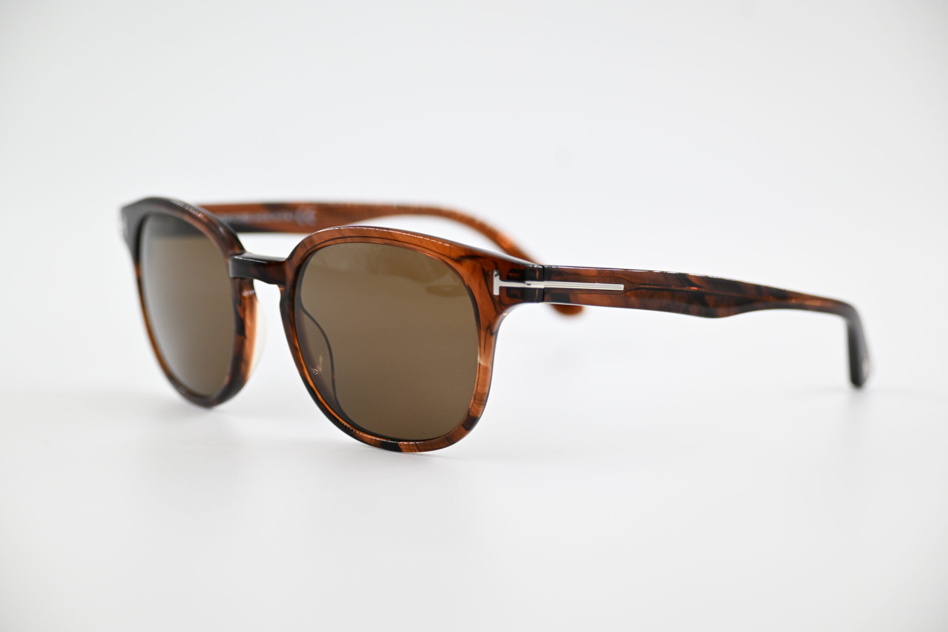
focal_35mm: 111
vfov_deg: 12.3
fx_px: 2923
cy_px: 316
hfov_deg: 18.4
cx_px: 474
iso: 400
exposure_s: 1/400
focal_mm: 74
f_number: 4.8
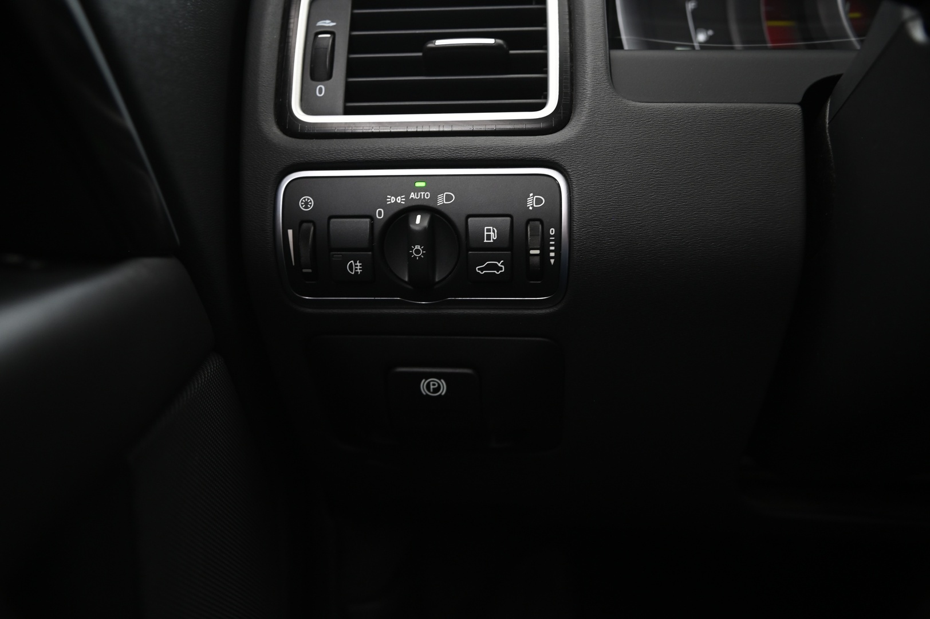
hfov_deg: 54.5
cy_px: 310
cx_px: 465
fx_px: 903
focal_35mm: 35
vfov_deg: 37.8
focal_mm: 35
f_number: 4
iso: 1000
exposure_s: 1/4
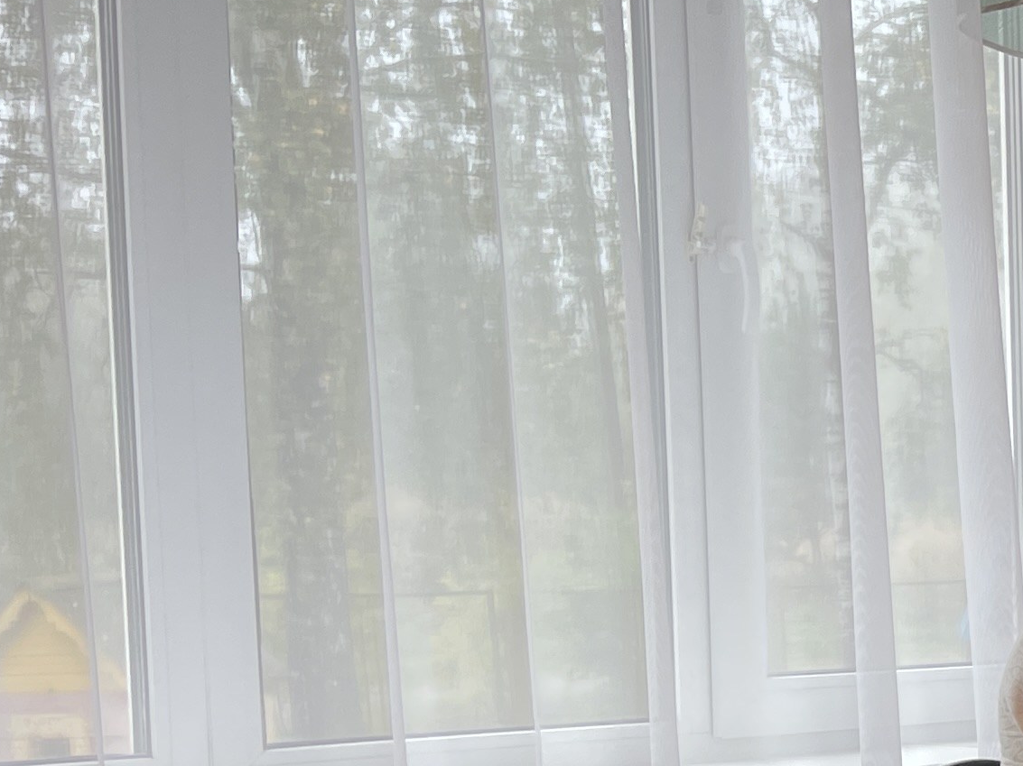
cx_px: 1800
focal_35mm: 89
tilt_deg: -7.5
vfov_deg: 16.2
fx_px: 2629
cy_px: 802
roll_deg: -0.8
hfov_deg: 17.9
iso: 40
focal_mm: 5.1
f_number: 1.6
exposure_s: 1/100
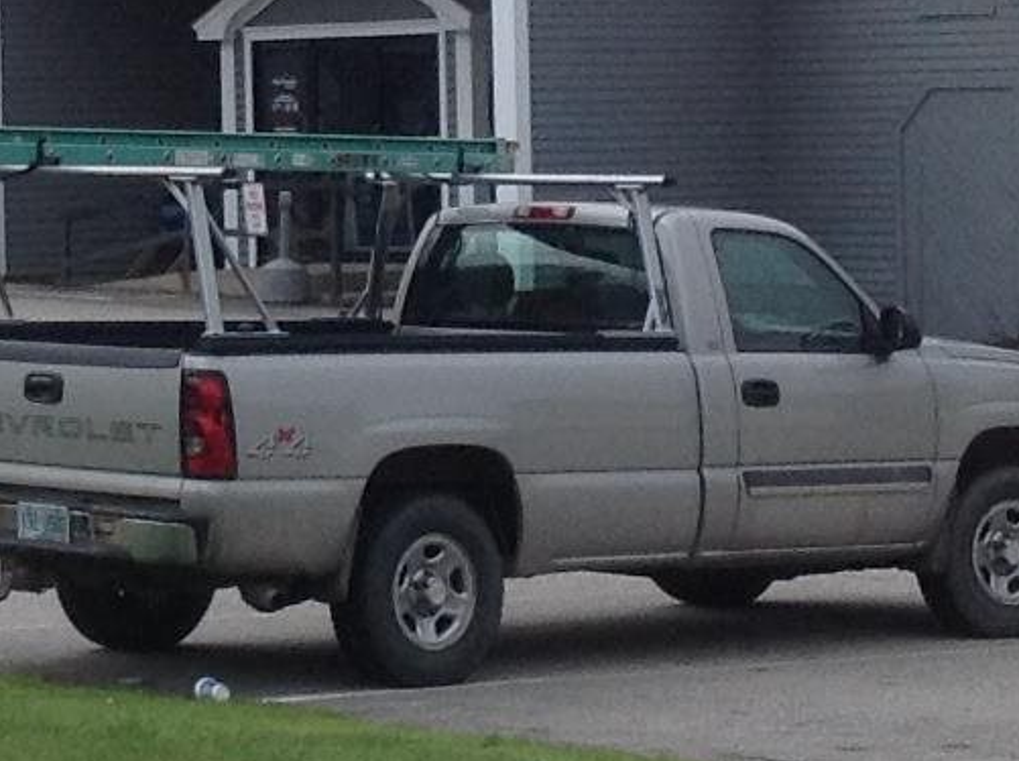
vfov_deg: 8.1
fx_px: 5319
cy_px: -92
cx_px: -4
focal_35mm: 181
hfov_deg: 10.8
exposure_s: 1/1779
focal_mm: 4.28
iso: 50
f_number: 2.4
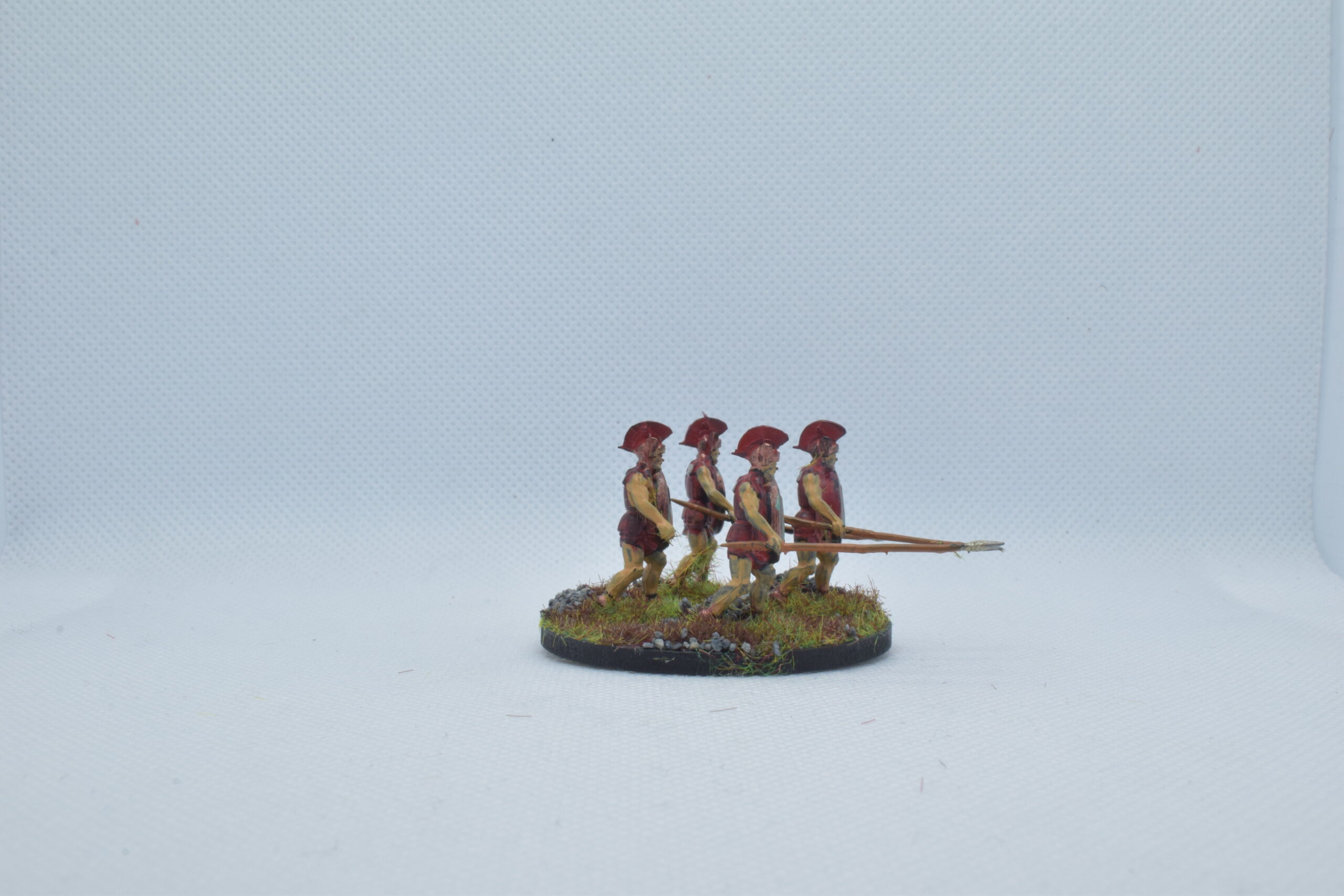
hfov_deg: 47.9
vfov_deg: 33.0
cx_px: 672
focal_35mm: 40
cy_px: 448
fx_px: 1512
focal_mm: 27
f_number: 25
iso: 800
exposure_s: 1/60
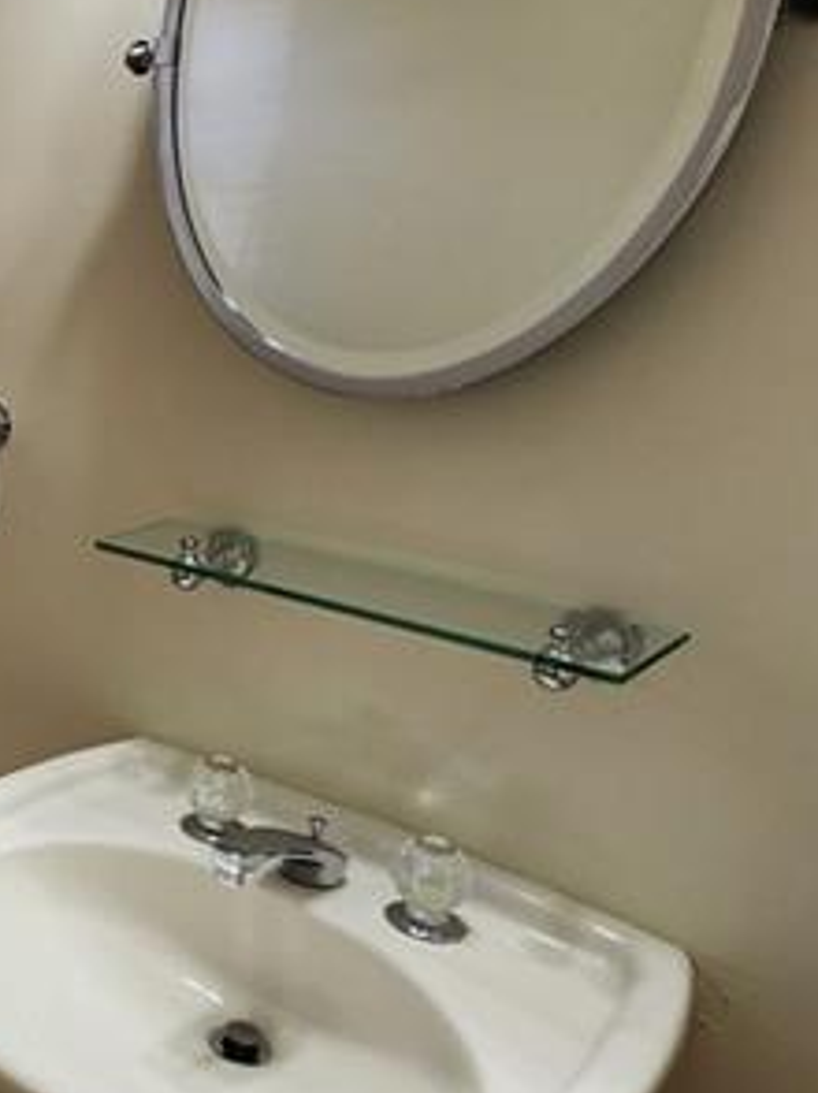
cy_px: 535
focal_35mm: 34
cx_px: -223
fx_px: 1073
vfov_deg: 54.0
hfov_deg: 32.4
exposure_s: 1/120
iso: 80
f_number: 2.2
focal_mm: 2.2
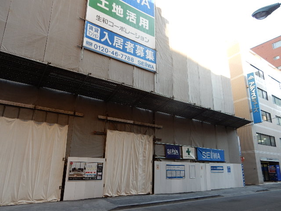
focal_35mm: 25
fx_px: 203
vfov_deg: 54.9
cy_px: 106
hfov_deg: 69.4
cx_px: 140
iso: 125
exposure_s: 1/80
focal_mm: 4.5
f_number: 3.7
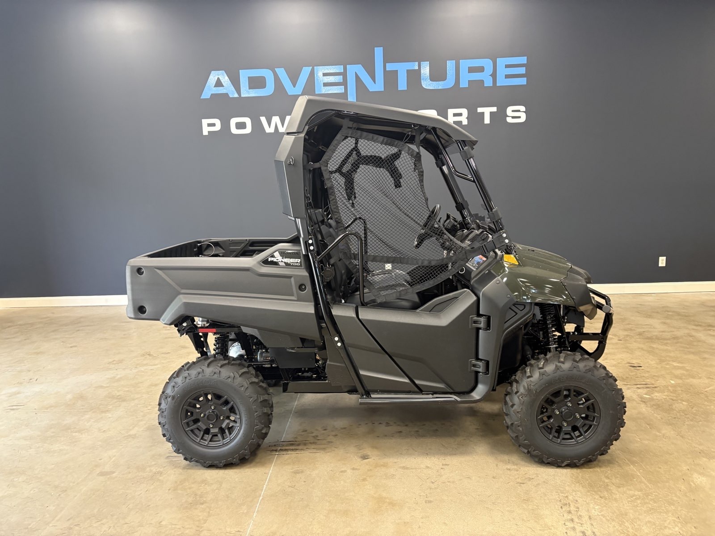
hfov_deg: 67.3
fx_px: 537
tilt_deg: -7.6
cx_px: 358
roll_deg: +1.0
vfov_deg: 53.1
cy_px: 268
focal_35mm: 26
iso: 200
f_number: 1.6
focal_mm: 5.96
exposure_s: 1/60
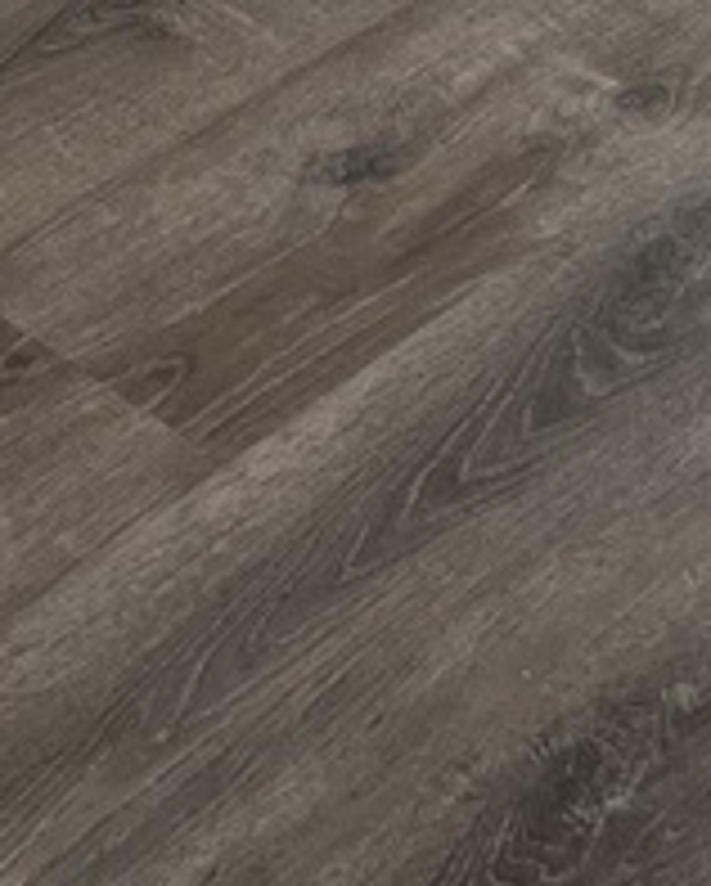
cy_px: -1124
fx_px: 3651
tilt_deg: -15.5
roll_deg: +2.7
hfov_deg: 11.1
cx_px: 184
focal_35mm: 139
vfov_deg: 11.7
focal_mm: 5.1
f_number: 1.6
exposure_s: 1/120
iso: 80
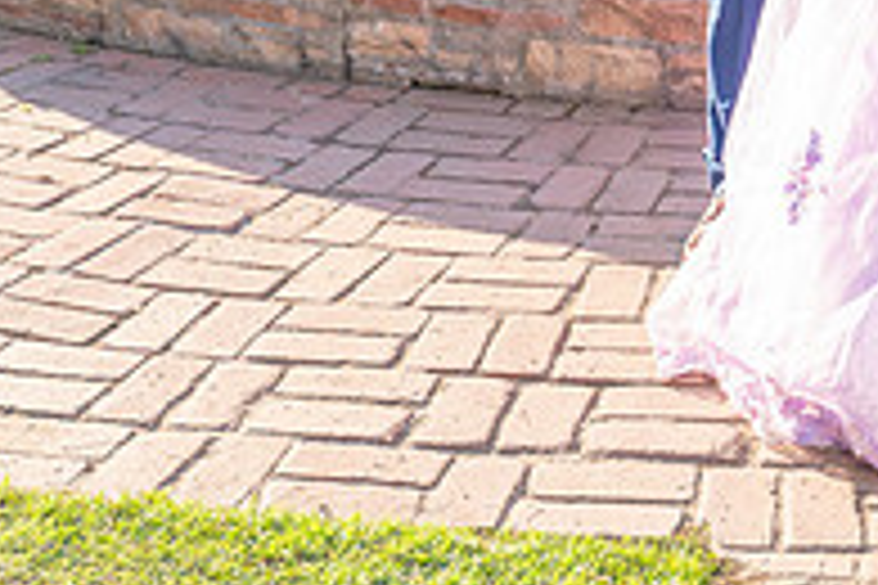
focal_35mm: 107
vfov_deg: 12.3
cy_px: -263
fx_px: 2609
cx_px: 923
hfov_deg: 18.5
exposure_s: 1/200
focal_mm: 36
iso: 200
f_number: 5.6
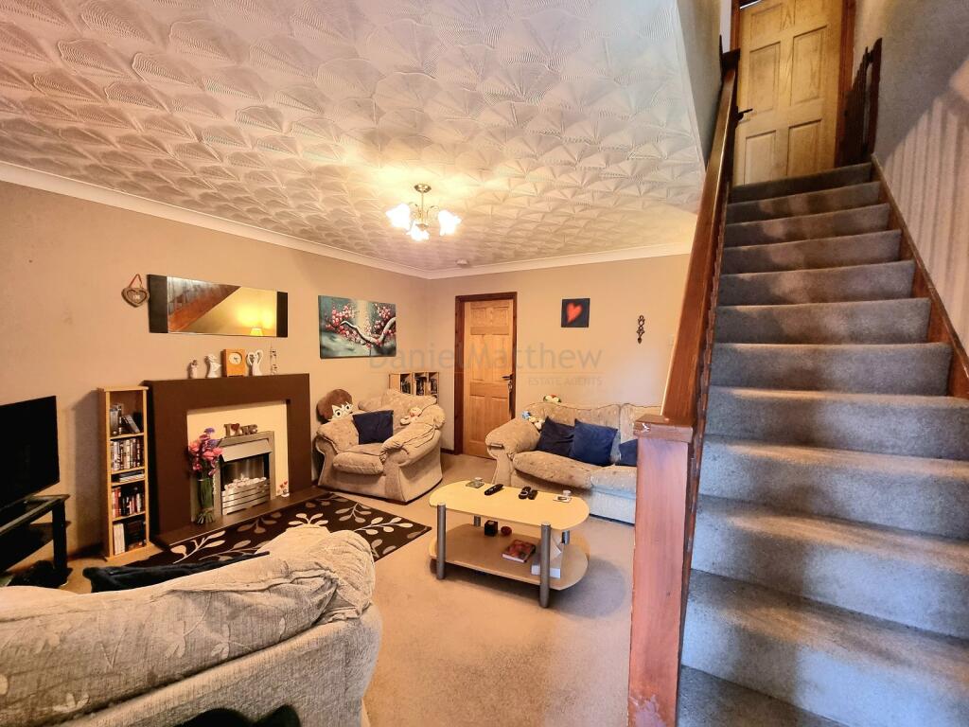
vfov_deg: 89.9
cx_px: 484
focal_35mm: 13
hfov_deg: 106.2
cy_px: 364
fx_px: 364
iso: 500
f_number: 2.2
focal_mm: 2.2
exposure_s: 1/33
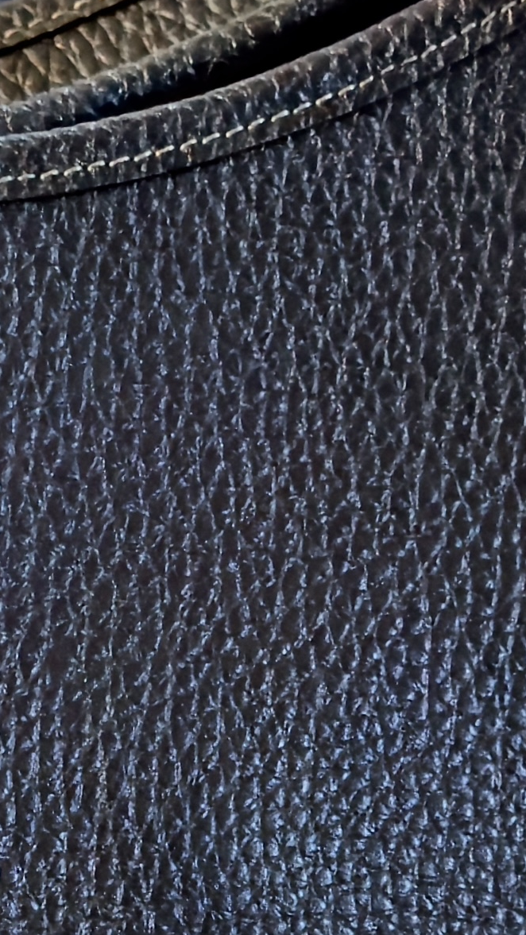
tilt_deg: -19.1
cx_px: -7
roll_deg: +2.3
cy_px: 828
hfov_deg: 6.5
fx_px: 4587
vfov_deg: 11.6
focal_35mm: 185
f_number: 1.78
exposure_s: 1/30
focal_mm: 6.76
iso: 640
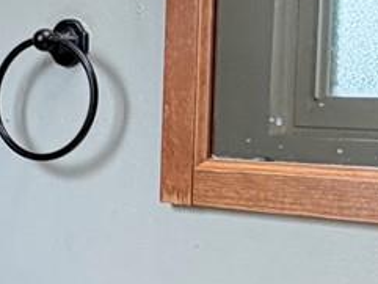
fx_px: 1016
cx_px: -202
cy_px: 113
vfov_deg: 15.9
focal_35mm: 93
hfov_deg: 18.5
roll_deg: -2.5
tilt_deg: +0.6
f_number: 2.2
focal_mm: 2.22
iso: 160
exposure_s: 1/120
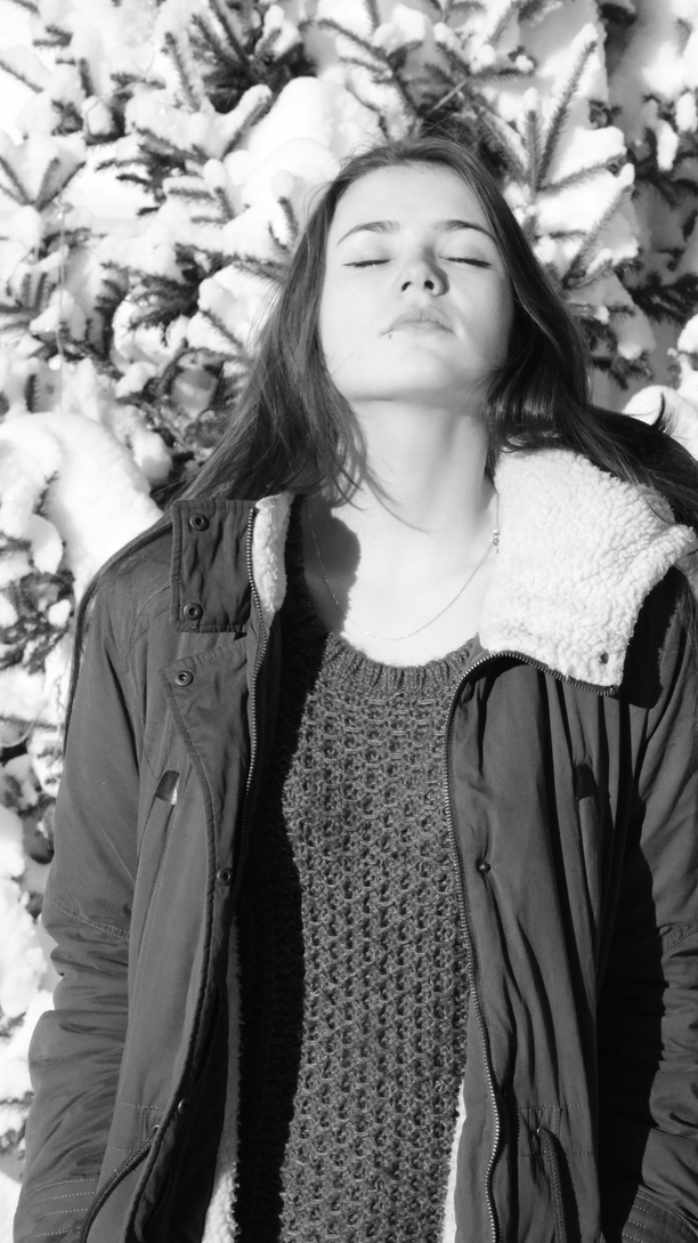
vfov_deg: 18.1
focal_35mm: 119
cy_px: 622
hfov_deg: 10.2
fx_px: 3903
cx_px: 399
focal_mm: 75
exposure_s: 1/3200
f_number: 16
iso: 6400
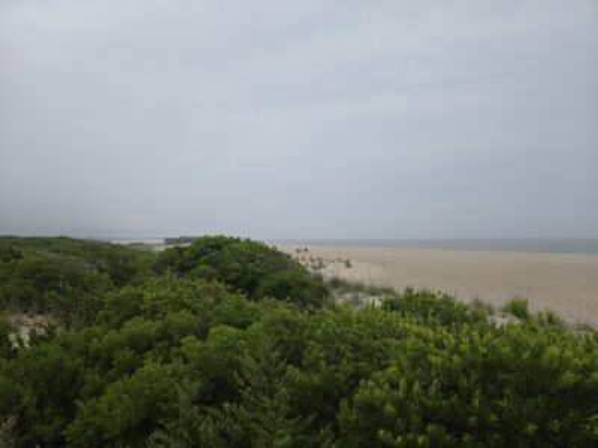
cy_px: 224
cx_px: 299
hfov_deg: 73.9
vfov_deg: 58.9
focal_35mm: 23
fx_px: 397
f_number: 1.8
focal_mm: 5.4
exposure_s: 1/1659
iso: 25
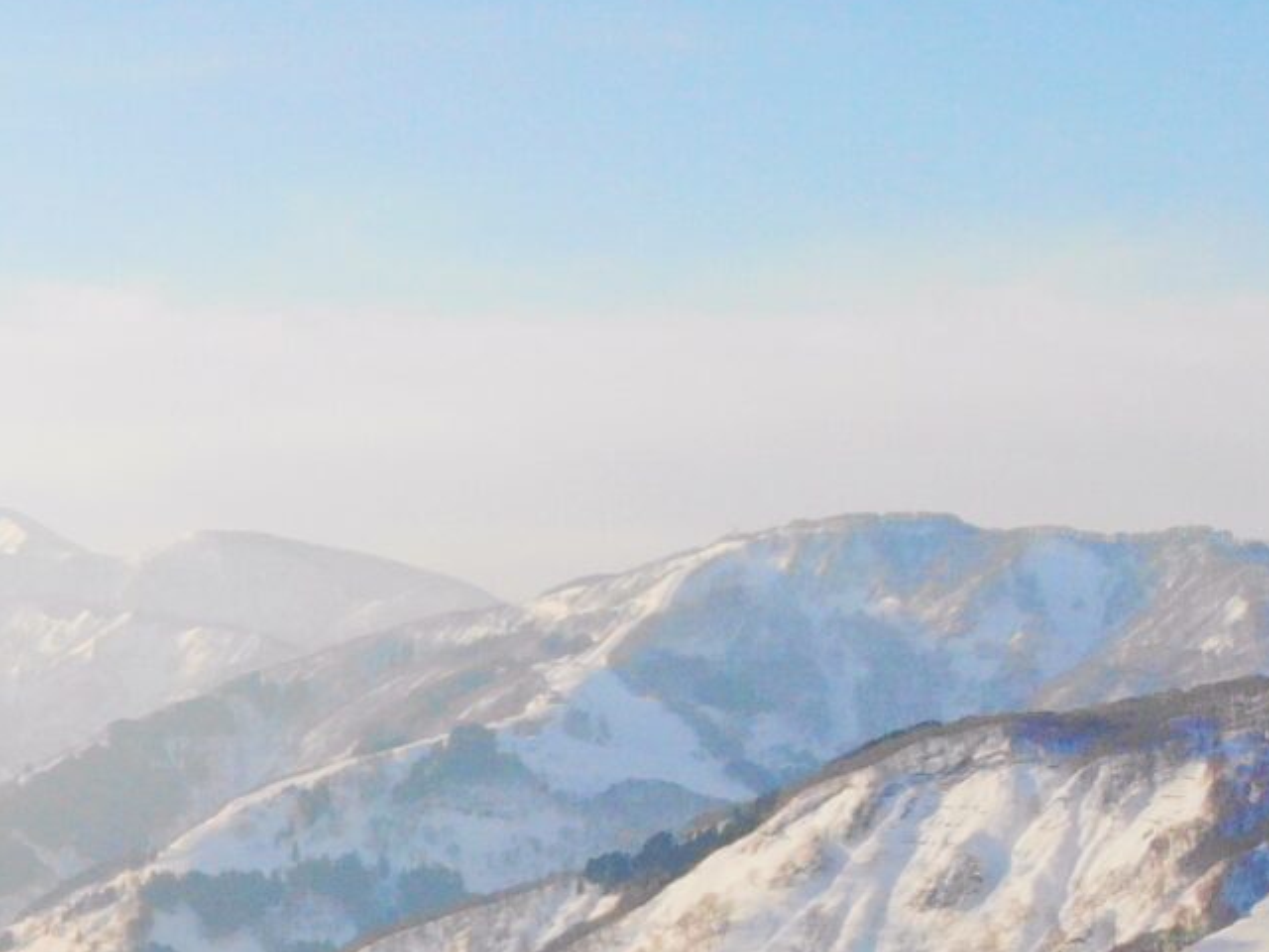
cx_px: -480
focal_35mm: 96
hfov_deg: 18.7
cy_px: 1368
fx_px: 3519
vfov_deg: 14.5
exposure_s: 1/1307
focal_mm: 4.5
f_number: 2.8
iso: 107
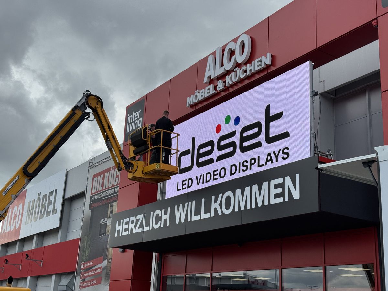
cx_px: 194
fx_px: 538
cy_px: 146
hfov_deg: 39.7
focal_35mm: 48
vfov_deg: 30.3
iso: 64
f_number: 1.8
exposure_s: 1/4975
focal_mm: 6.8
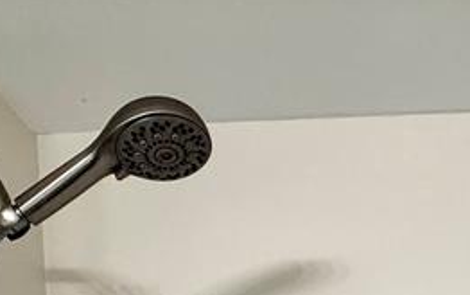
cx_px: 475
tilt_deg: -2.6
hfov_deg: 32.2
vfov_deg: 15.0
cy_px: 682
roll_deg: +0.8
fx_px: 743
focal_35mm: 58
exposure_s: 1/120
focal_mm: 2.22
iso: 125
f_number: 2.2
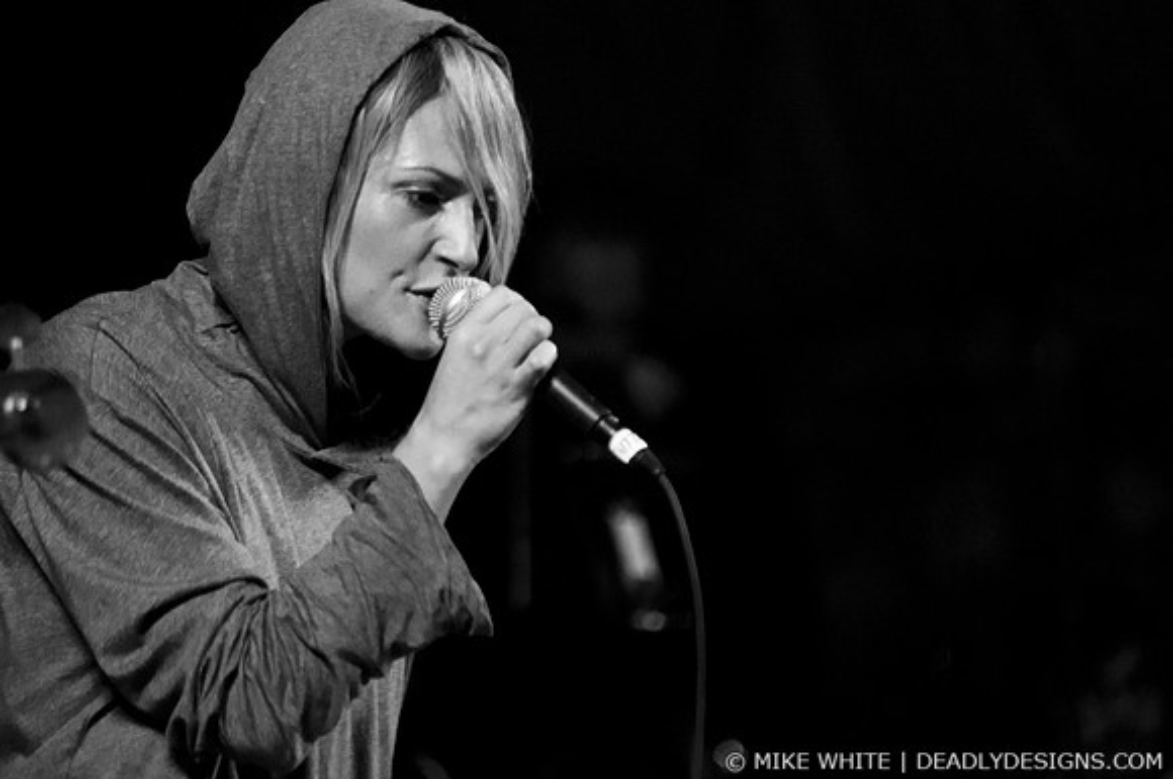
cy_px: 390
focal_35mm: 300
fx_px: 9761
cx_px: 586
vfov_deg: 4.6
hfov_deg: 6.9
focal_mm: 200
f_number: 2.8
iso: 1250
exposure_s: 1/160
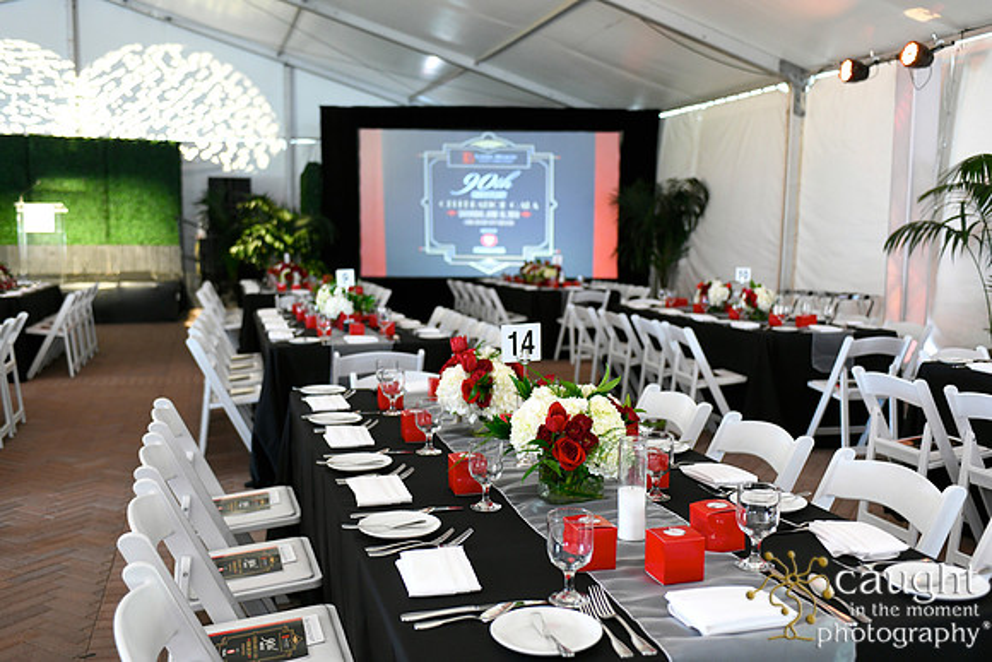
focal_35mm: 35
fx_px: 965
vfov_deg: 37.9
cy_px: 331
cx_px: 496
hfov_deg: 54.4
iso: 1600
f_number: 3.2
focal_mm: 35
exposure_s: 1/80
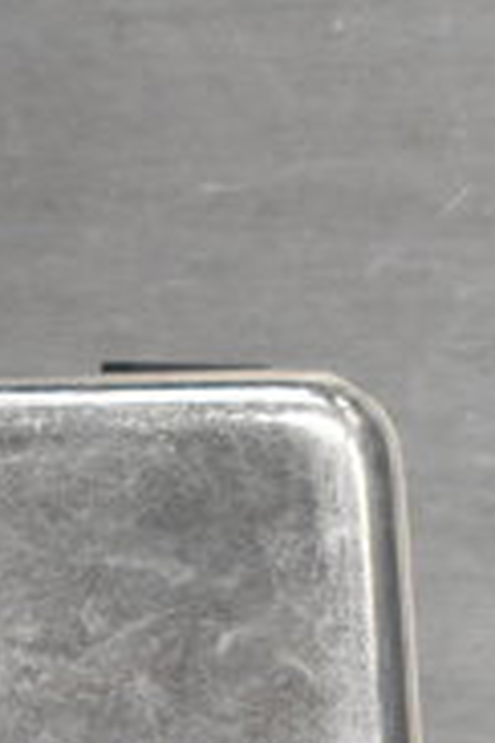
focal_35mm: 412
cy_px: 1261
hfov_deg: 3.3
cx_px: 114
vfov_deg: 4.9
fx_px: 8507
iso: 3200
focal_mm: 55
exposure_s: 1/100
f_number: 5.6
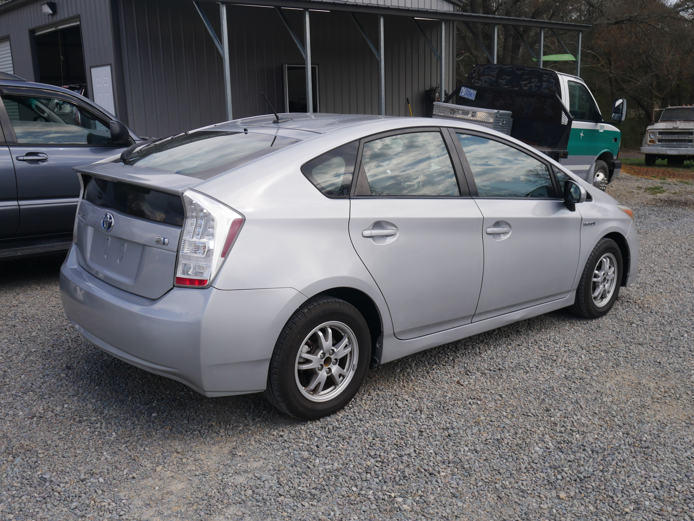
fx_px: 722
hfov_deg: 51.3
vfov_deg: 39.7
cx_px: 347
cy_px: 260
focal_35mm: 36
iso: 200
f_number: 8
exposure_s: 1/400
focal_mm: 18
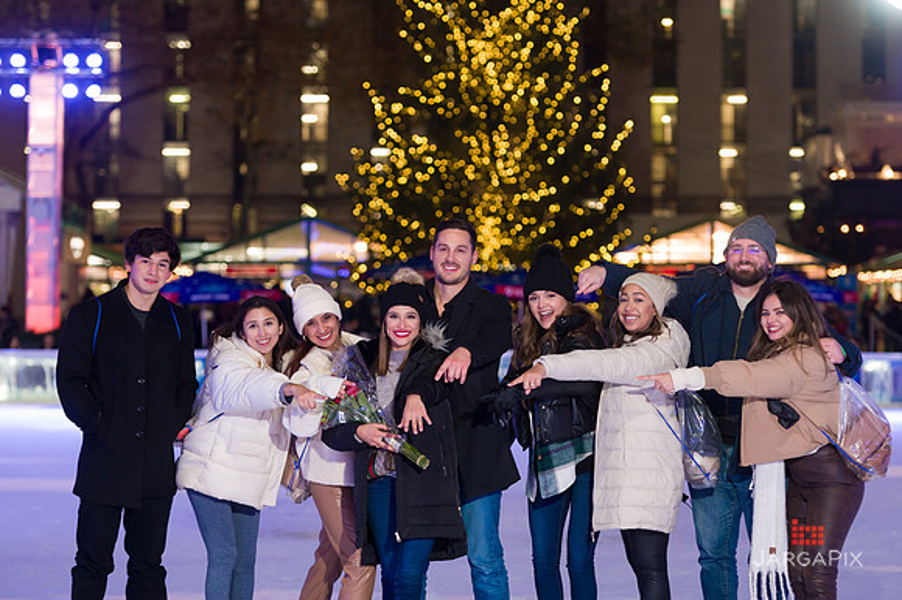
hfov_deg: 19.5
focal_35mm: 105
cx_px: 451
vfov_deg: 13.0
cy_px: 300
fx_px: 2629
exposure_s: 1/200
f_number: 3.2
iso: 2000
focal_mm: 105
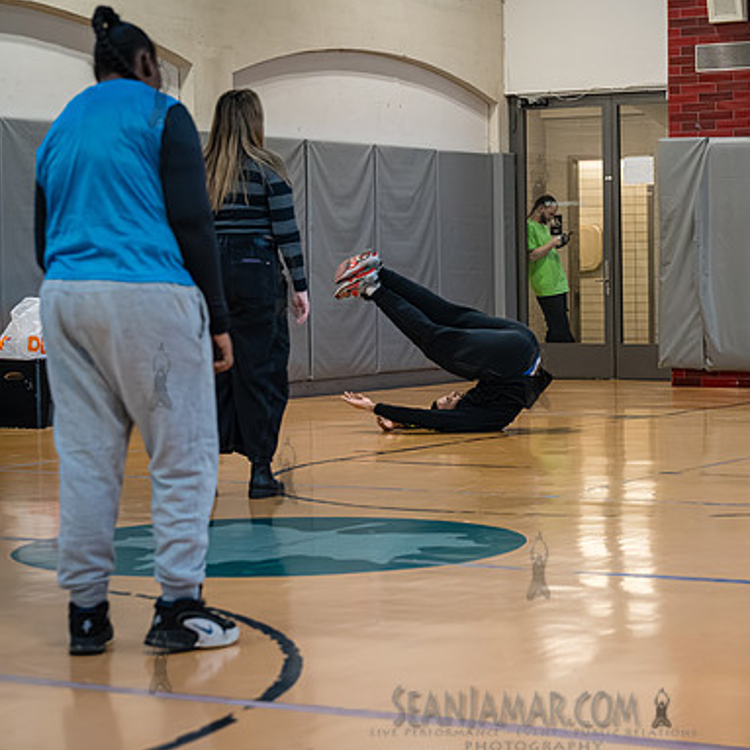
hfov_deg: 20.3
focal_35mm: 85
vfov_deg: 20.4
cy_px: 376
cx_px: 537
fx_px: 2084
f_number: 4
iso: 8000
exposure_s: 1/1000
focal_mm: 66
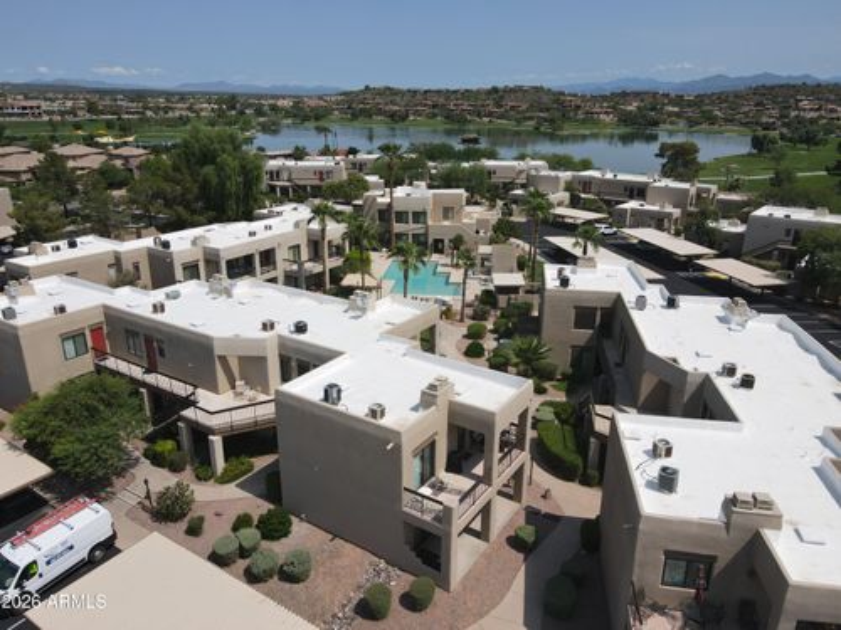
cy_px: 315
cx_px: 420
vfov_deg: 56.8
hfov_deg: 71.6
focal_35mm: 24
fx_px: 583
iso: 100
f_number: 2.8
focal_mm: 4.5
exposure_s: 1/1250
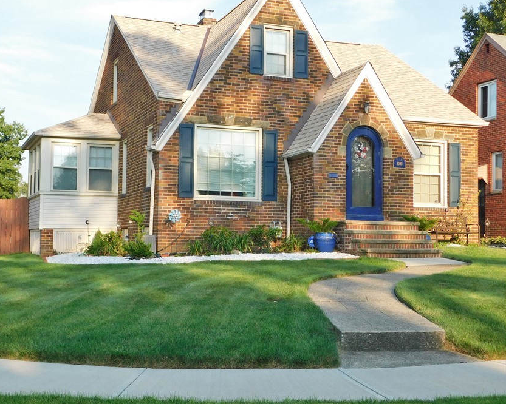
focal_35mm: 48
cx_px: 196
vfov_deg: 31.4
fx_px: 719
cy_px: 212
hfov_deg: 38.6
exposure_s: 1/400
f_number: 3.6
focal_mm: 7.1
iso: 125
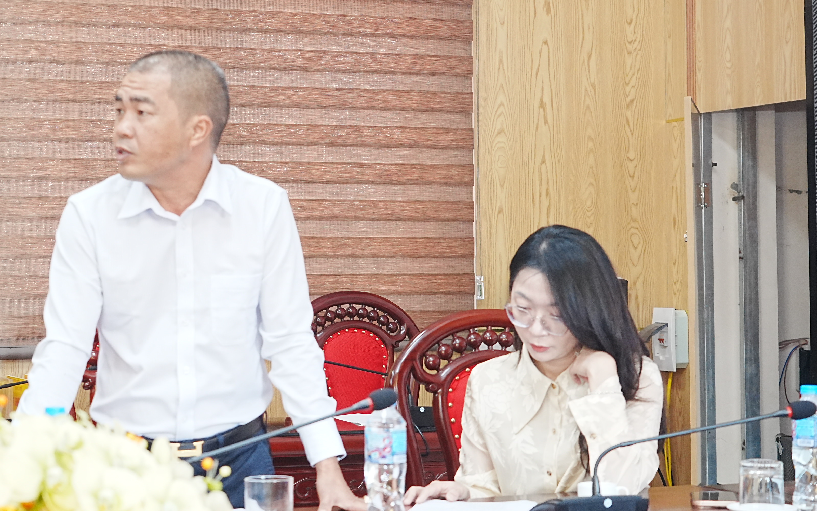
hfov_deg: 25.2
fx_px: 1826
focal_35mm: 82
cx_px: 327
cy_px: 190
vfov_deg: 15.9
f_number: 5
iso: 2500
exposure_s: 1/125
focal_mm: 56
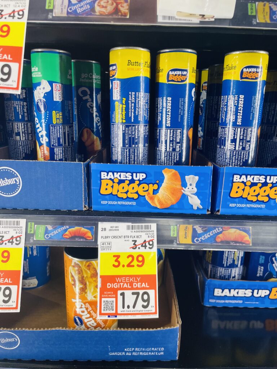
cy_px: 184
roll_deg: -1.2
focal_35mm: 26
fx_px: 277
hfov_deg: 53.1
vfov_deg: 67.3
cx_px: 138
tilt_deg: -15.4
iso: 80
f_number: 1.6
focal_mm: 4.2
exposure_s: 1/120
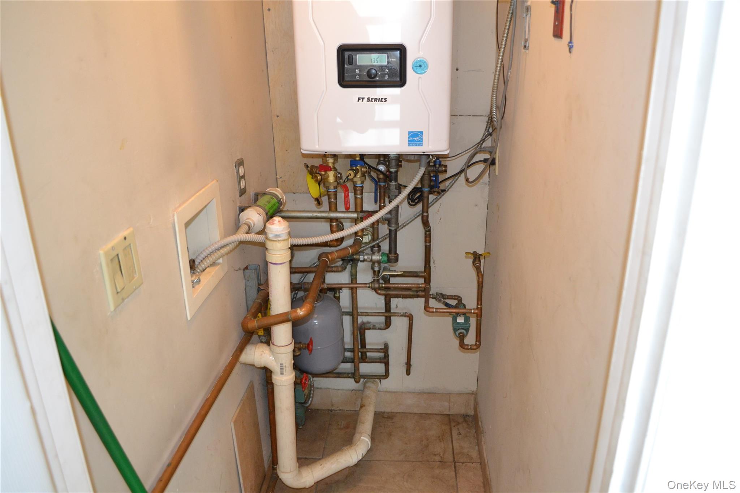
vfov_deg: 47.9
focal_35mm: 27
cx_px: 370
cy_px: 246
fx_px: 555
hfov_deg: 67.4
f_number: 3.5
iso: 1100
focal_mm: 18
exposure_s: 1/60
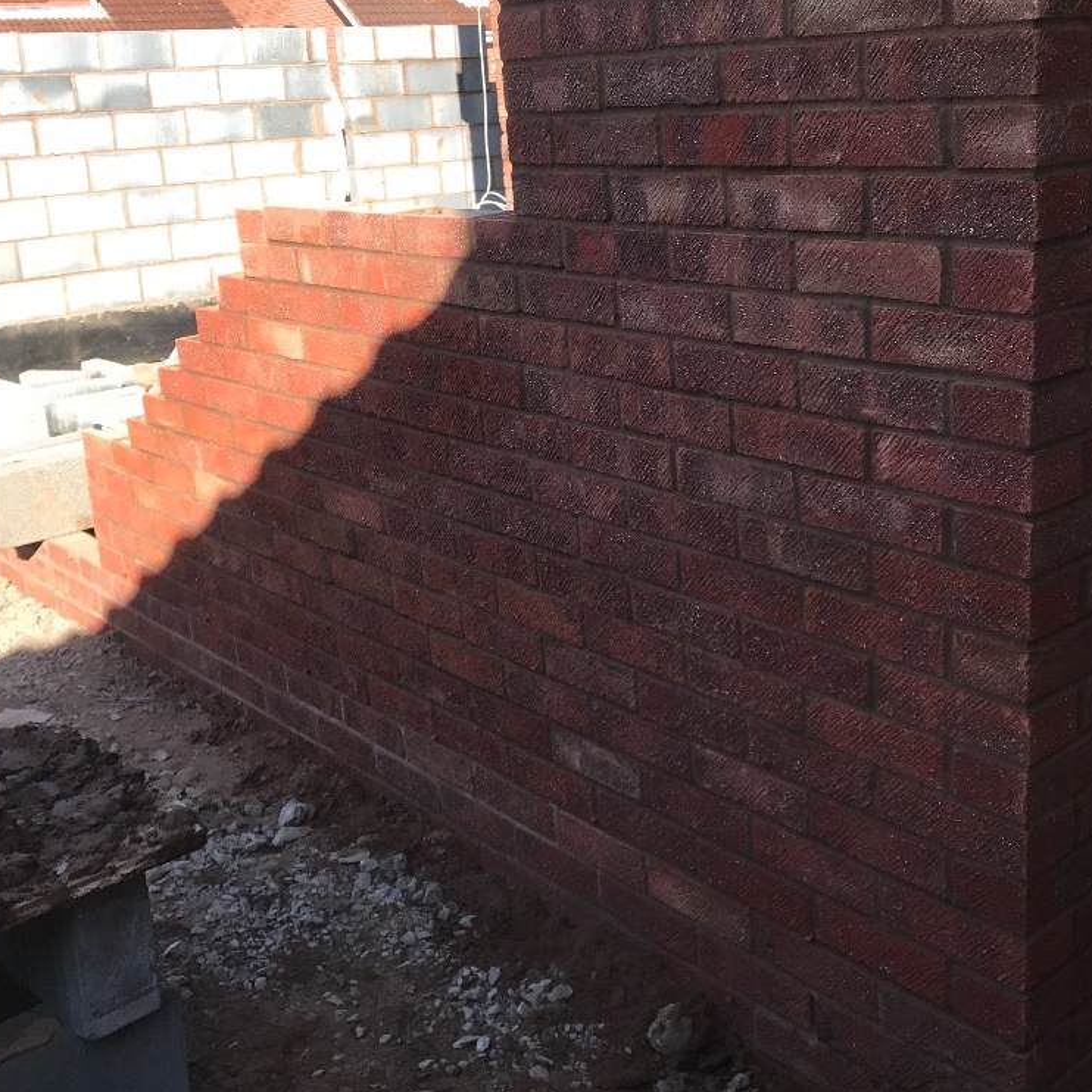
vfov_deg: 41.7
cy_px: 449
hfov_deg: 41.8
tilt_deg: -13.1
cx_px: 599
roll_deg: +4.0
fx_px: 1428
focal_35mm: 40
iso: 20
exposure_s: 1/894
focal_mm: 3.99
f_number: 1.8
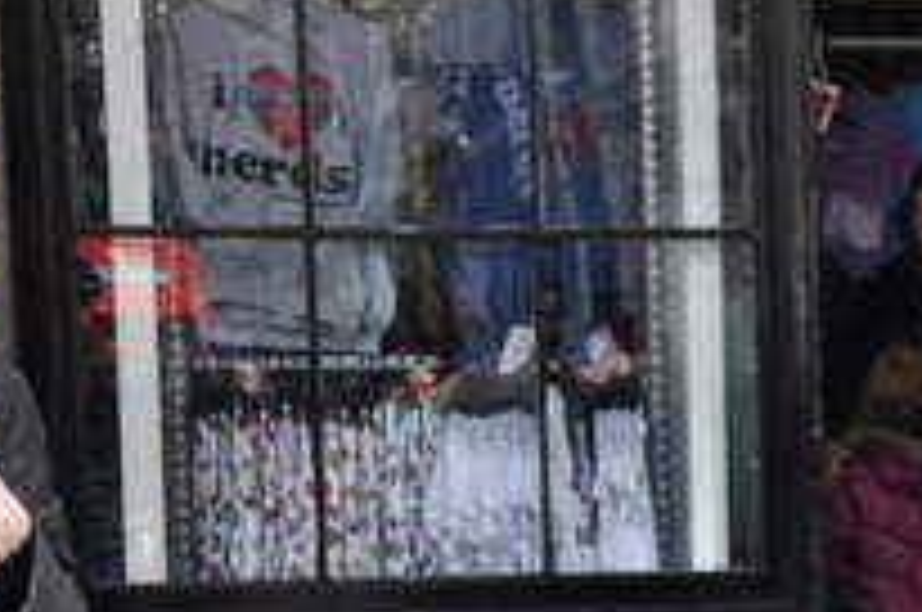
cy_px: 650
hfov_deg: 12.3
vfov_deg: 8.5
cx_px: 1372
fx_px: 4066
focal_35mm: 159
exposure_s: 1/160
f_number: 6.3
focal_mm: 34
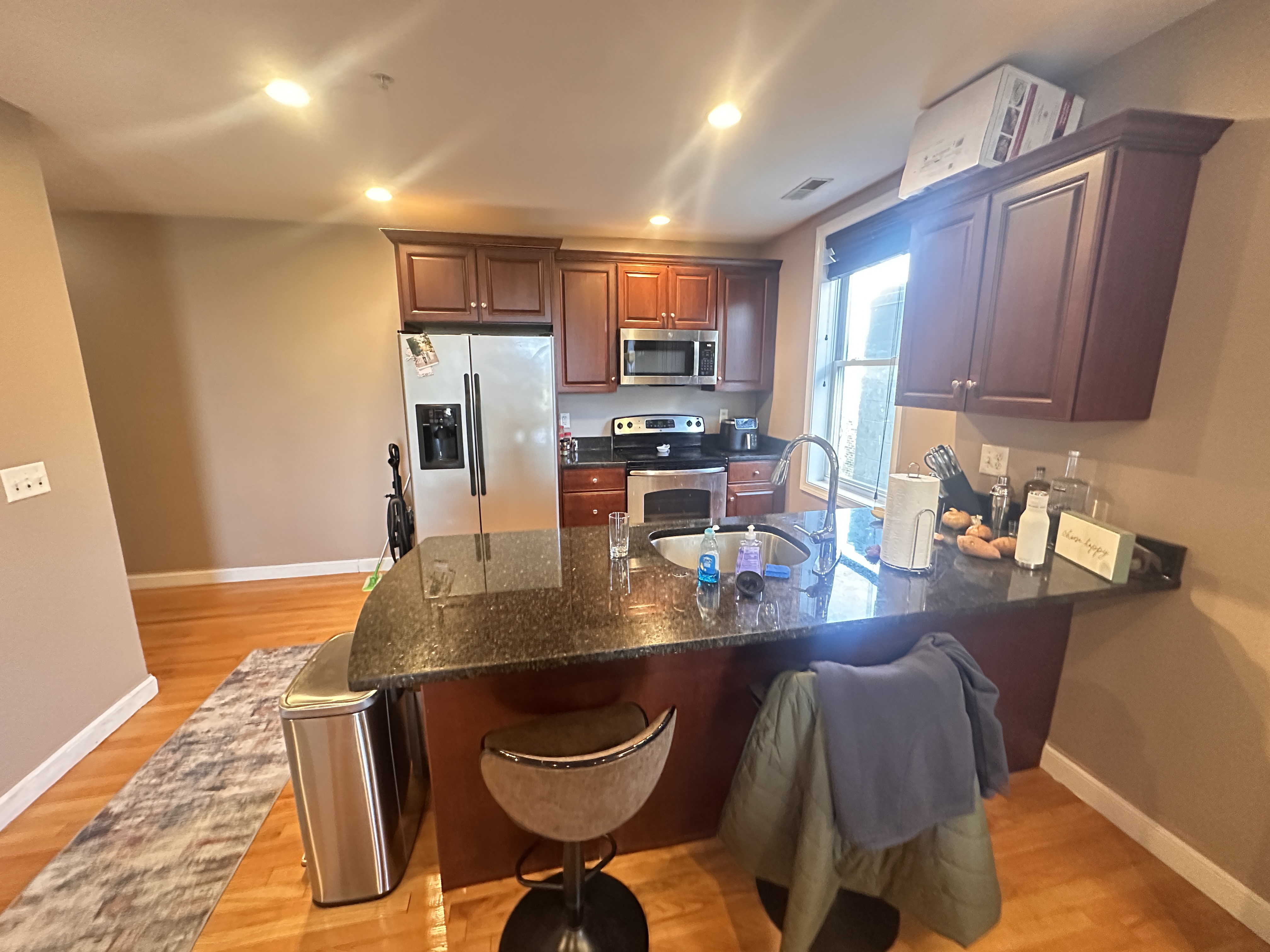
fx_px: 514
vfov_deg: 85.7
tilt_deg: -12.0
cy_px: 476
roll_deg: -0.6
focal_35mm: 14
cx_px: 635
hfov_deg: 102.1
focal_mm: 2.22
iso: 1250
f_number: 2.2
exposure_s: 1/60
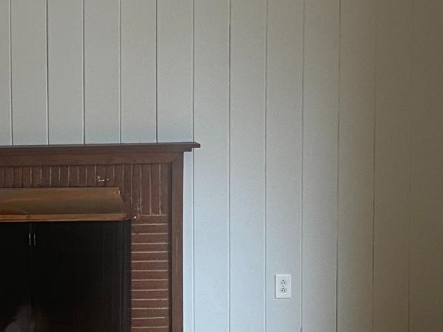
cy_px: 157
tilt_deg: -4.3
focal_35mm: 90
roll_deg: +0.2
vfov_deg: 16.4
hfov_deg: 21.2
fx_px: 1152
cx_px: 22
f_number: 1.8
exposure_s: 1/60
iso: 200
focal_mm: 4.25
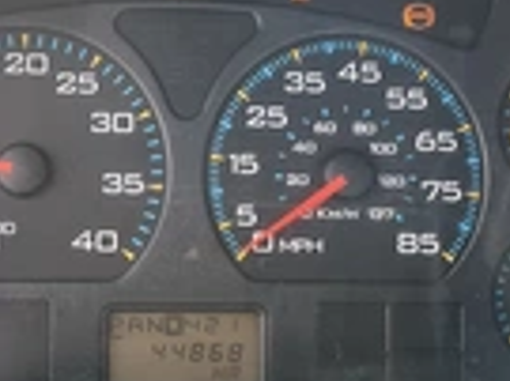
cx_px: 162
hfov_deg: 22.7
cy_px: 192
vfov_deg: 17.1
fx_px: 1266
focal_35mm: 86
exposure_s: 1/101
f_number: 1.8
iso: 64
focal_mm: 3
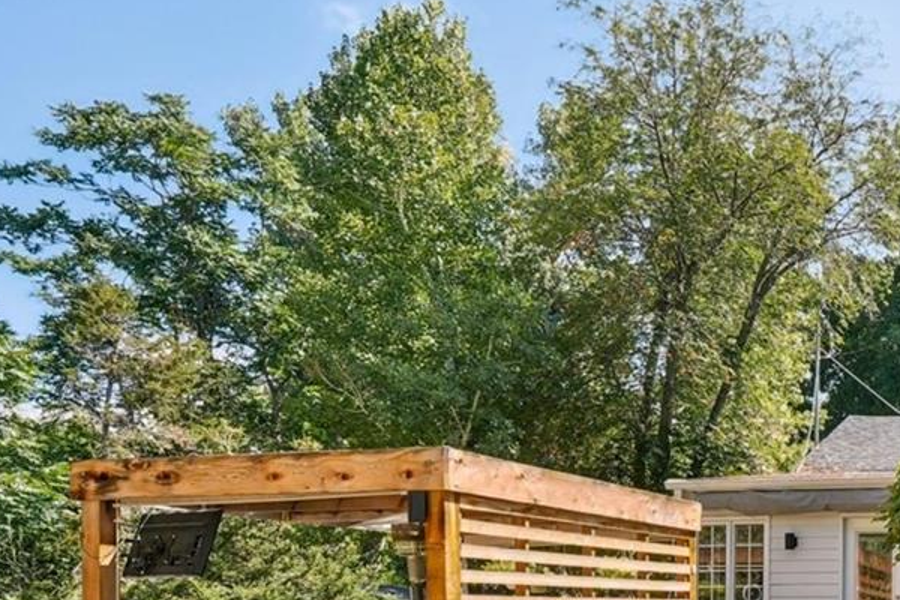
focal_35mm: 40
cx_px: 1036
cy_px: 622
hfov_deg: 38.3
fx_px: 1000
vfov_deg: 30.6
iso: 800
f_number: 8
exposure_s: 1/125
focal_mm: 10
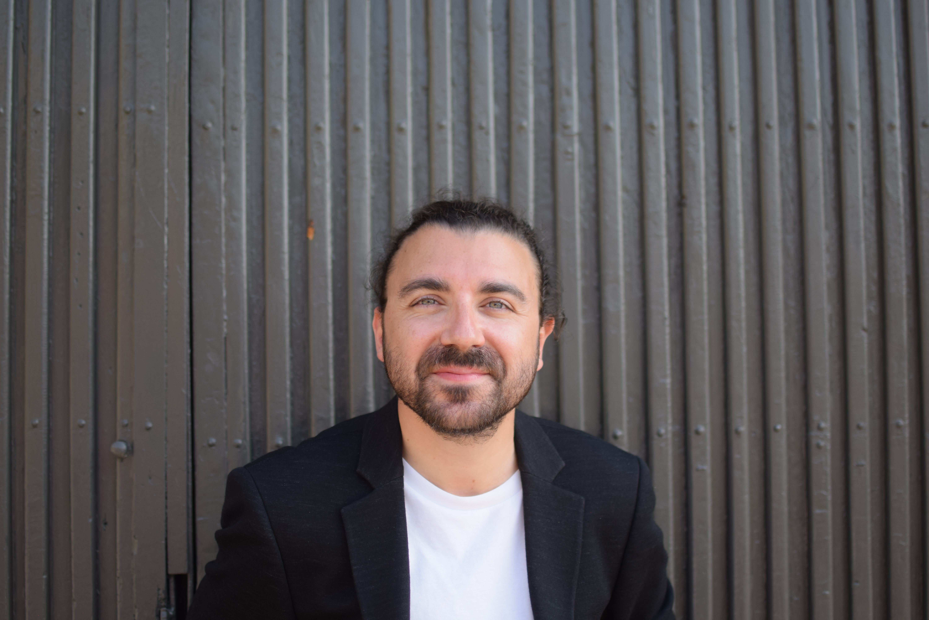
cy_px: 310
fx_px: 1355
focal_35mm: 52
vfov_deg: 25.8
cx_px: 464
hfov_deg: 37.9
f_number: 1.8
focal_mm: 35
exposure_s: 1/800
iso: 100
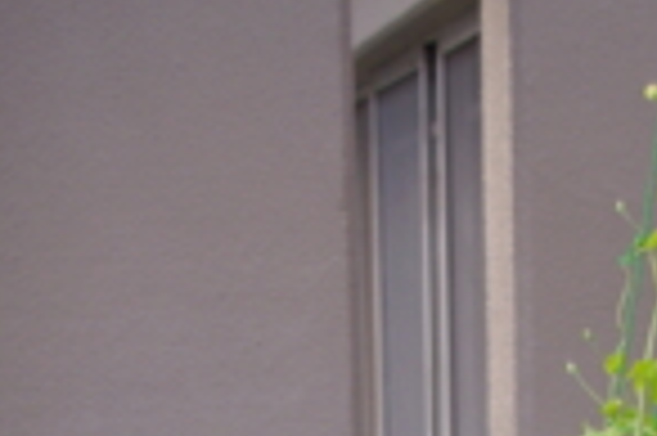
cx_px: 446
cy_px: 1068
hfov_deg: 13.9
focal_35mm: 148
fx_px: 2698
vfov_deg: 8.4
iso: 200
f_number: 3.5
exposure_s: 1/60
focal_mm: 18
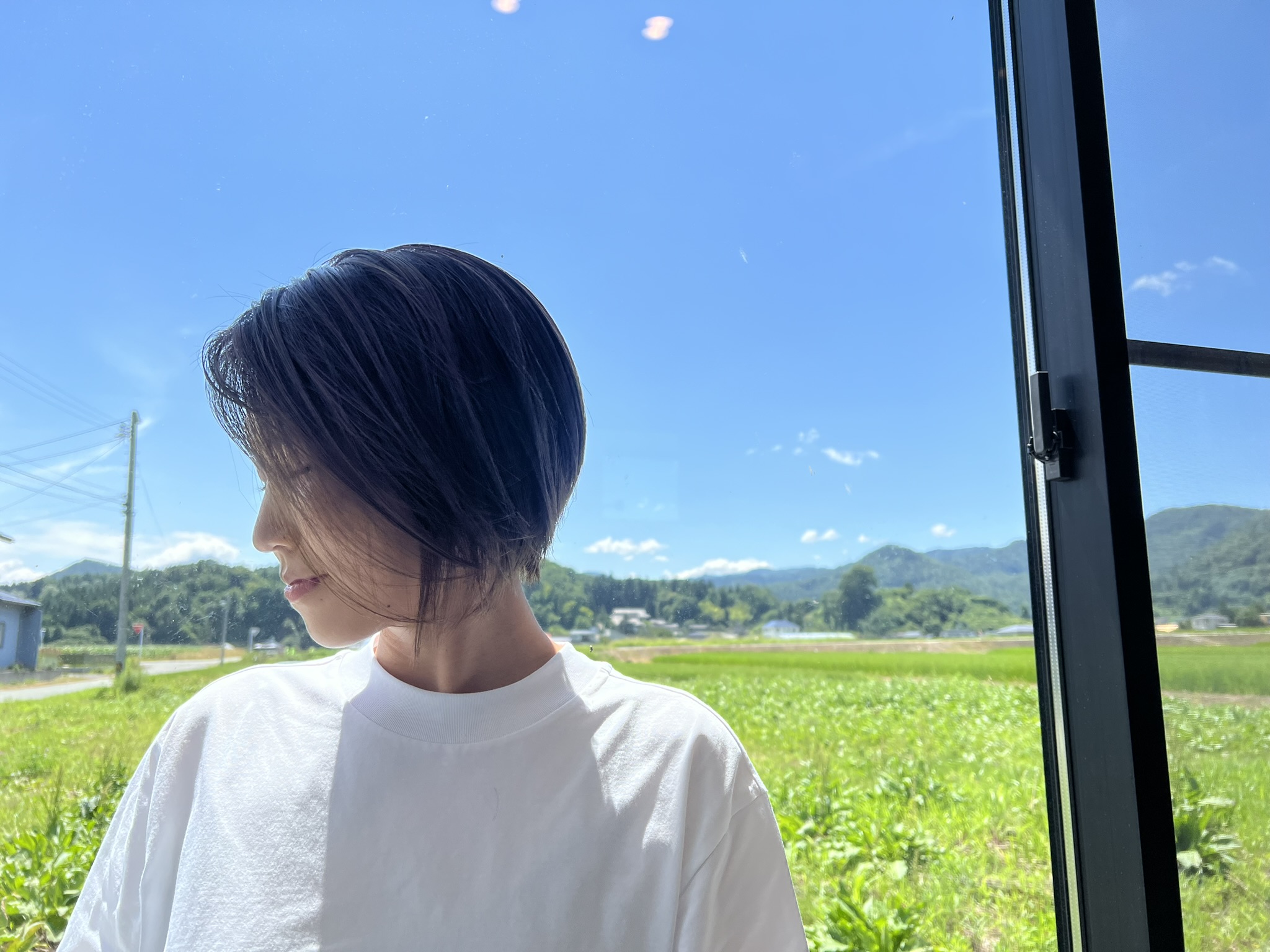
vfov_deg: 53.1
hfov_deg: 67.3
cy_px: 476
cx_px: 635
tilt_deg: +9.4
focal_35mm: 26
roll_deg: -0.3
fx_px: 954
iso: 50
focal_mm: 5.7
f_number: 1.5
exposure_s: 1/2841
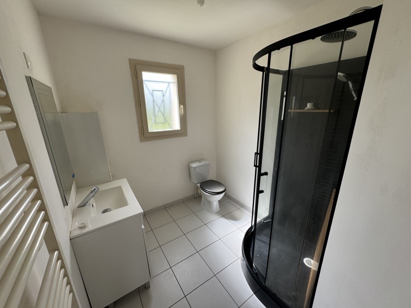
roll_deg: +1.3
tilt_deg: -16.1
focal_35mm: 14
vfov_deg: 85.7
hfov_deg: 102.1
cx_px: 206
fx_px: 166
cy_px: 154
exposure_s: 1/99
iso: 50
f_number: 2.2
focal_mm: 2.22
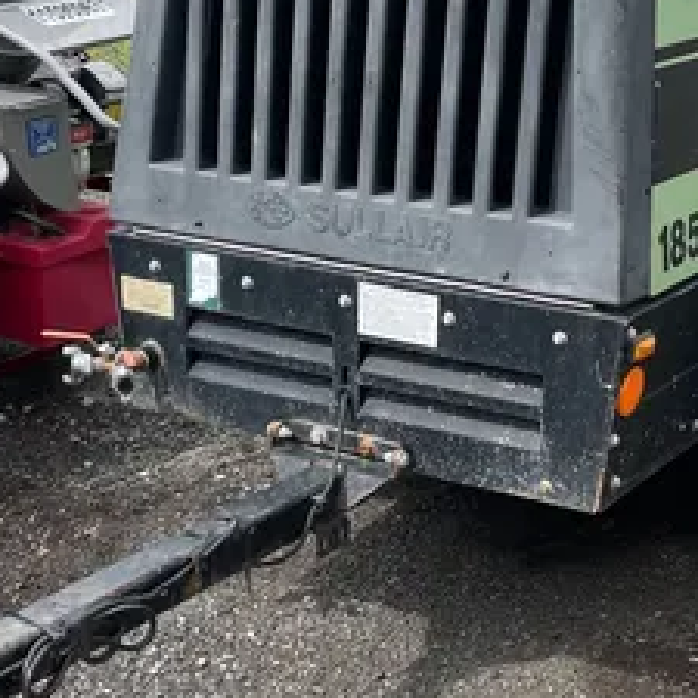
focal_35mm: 75
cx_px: 462
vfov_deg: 22.9
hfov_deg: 23.0
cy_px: 517
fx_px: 1711
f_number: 1.6
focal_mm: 4.2
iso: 32
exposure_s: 1/1383
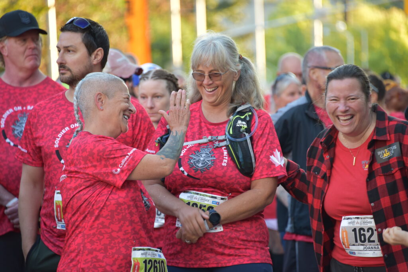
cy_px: 136
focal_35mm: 300
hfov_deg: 6.9
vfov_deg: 4.6
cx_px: 204
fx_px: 3402
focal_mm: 300
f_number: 5.6
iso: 800
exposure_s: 1/125
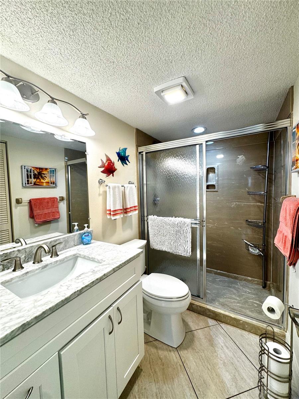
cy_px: 200
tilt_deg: -4.2
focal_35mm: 14
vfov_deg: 102.1
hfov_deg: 85.7
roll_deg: +2.4
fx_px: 161
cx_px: 150
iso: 100
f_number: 2.2
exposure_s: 1/120
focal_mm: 2.22
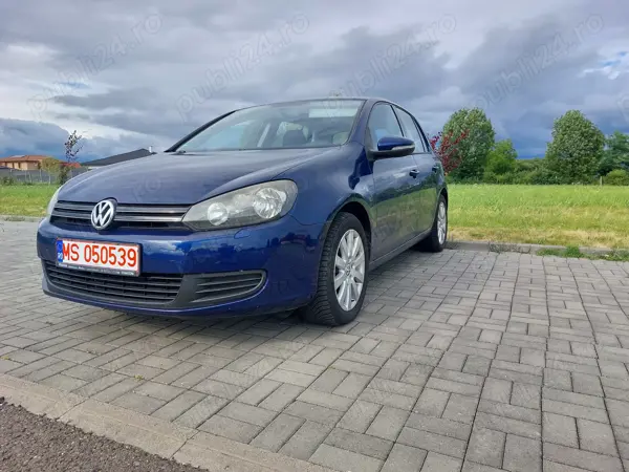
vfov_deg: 56.8
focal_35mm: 24
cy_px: 236
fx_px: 436
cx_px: 314
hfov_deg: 71.6
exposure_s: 1/549
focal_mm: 5.23
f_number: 1.8
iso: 25
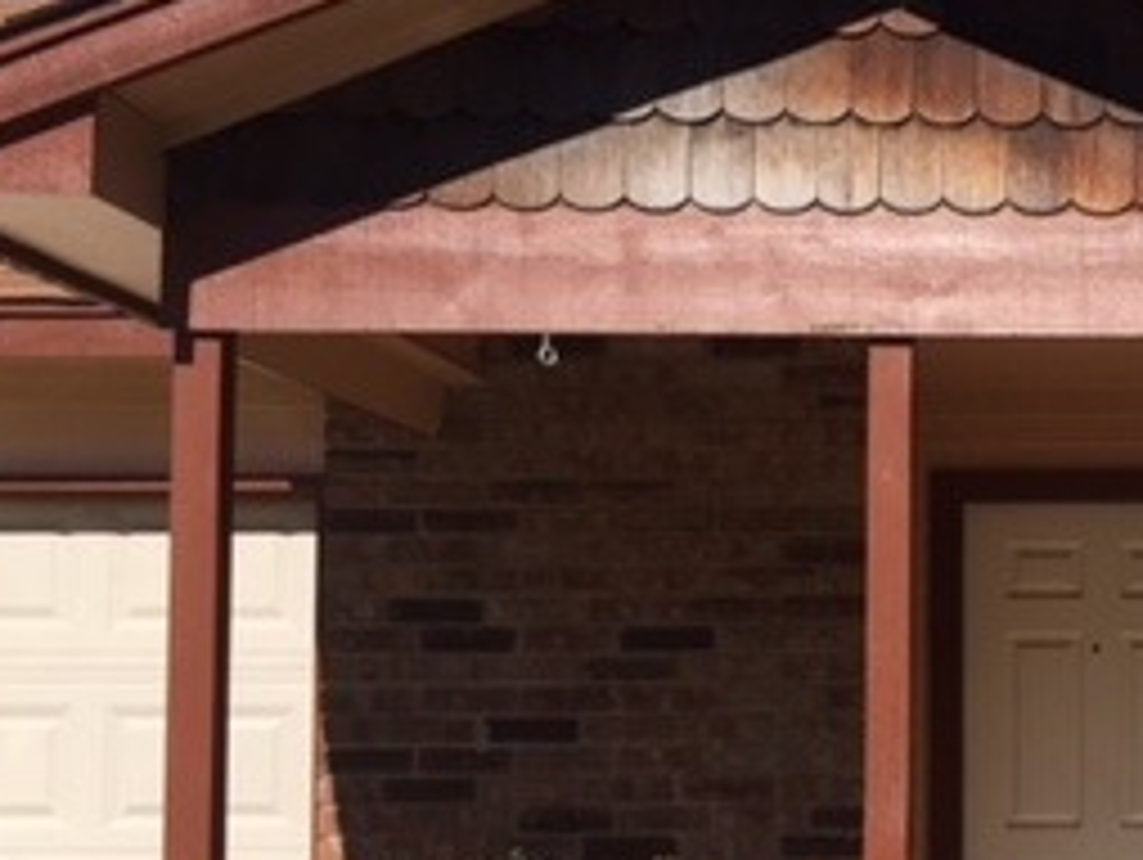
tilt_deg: +4.8
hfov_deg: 24.6
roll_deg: -0.3
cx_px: 1305
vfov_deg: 20.1
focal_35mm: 73
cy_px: 630
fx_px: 2413
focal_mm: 4.15
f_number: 2.2
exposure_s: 1/2825
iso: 32
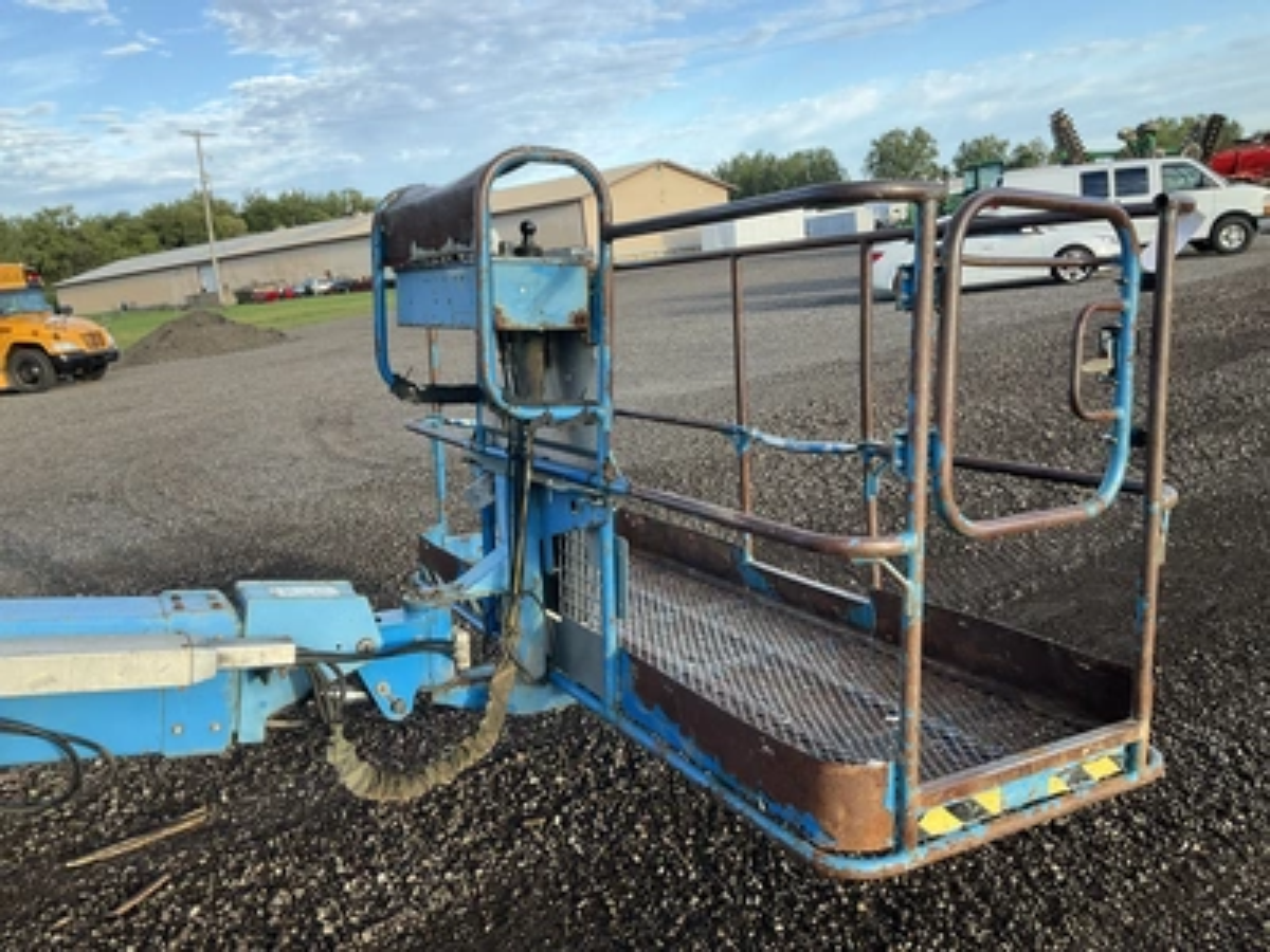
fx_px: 1064
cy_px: 476
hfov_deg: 61.7
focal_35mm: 29
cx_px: 635
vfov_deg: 48.2
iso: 25
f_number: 1.8
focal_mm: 3
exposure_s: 1/325
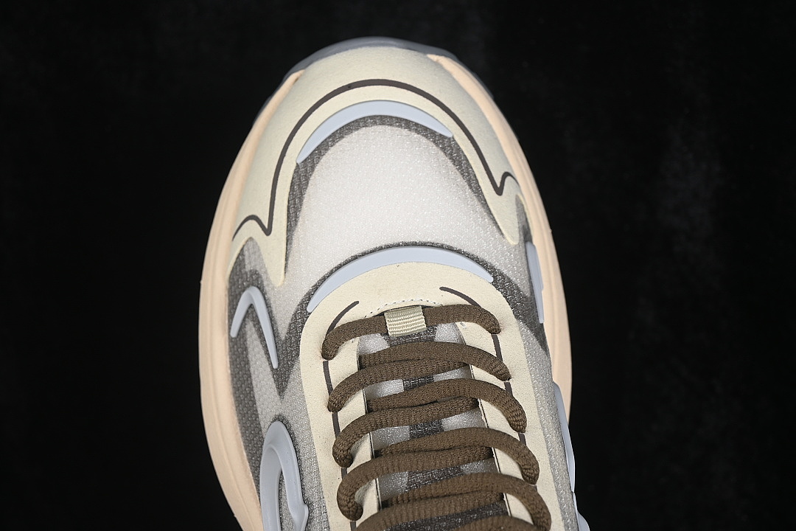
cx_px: 398
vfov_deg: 18.2
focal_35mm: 75
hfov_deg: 27.0
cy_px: 266
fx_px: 1658
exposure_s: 1/80
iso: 160
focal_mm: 50
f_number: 7.1
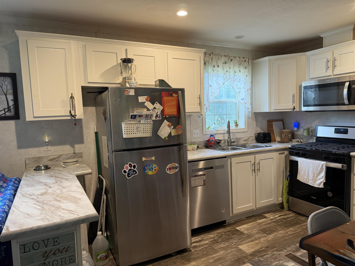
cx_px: 178
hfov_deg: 71.6
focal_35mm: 24
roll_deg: +2.0
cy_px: 133
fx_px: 246
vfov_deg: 56.8
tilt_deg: -4.1
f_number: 1.78
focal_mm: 6.76
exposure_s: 1/60
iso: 200
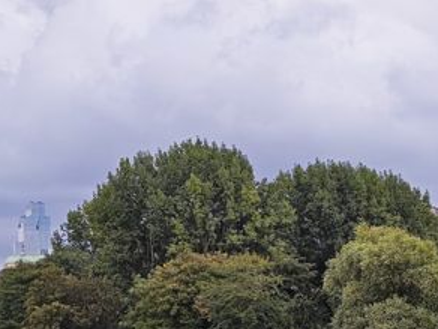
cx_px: 272
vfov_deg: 7.8
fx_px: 2391
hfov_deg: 10.5
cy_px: 410
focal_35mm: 189
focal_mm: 5.4
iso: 50
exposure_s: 1/680
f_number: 1.6
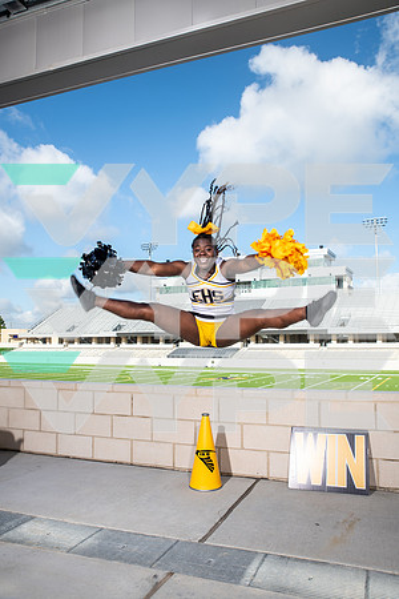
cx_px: 200
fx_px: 499
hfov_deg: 43.6
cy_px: 300
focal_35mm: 30
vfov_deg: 61.9
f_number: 7.1
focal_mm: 30
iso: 100
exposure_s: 1/320
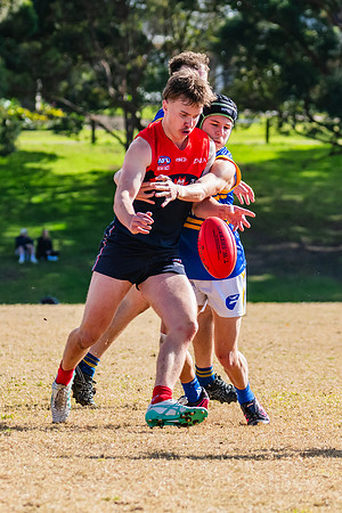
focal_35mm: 369
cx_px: 227
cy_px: 174
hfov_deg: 3.7
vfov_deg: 5.6
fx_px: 5258
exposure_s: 1/1600
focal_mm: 170
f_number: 6.3
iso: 640
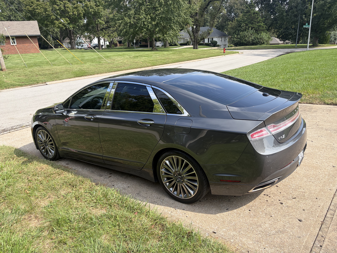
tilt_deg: -20.3
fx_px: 253
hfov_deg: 67.3
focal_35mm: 26
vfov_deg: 53.1
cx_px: 168
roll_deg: +1.8
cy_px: 126
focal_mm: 5.96
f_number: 1.6
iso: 50
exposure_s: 1/1706
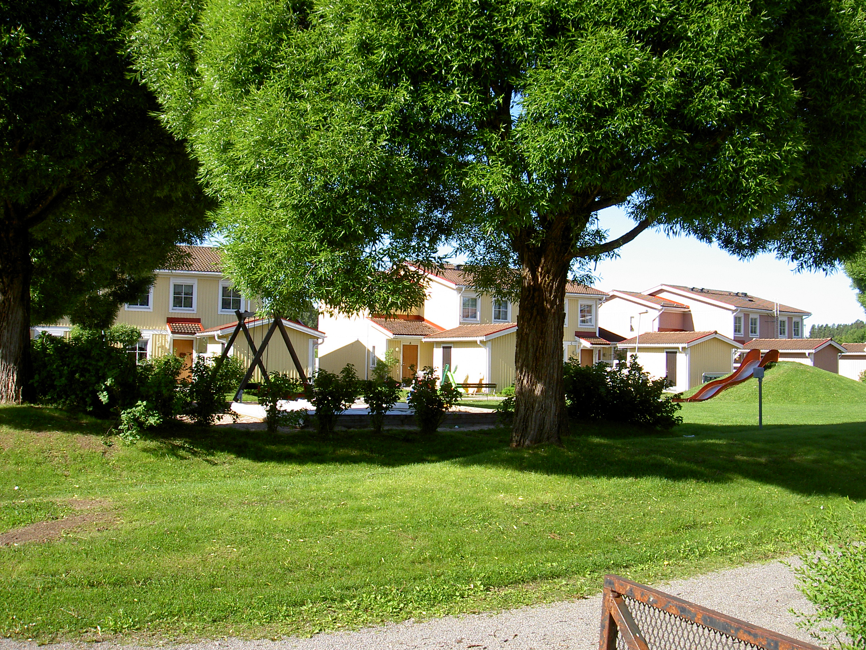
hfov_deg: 47.9
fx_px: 976
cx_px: 433
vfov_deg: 36.8
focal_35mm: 39
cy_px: 325
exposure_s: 1/200
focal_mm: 8
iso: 100
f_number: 4.7
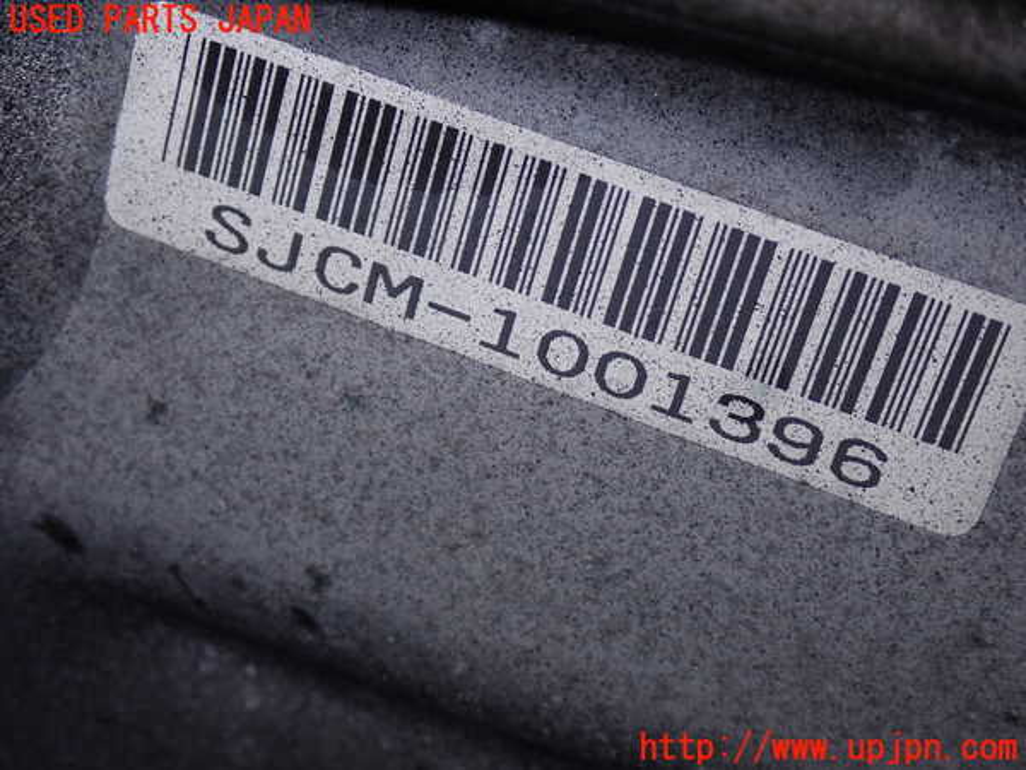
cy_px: 385
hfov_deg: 31.2
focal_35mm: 62
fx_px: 1838
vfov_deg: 23.7
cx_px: 513
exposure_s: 1/60
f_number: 10
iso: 200
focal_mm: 11.09
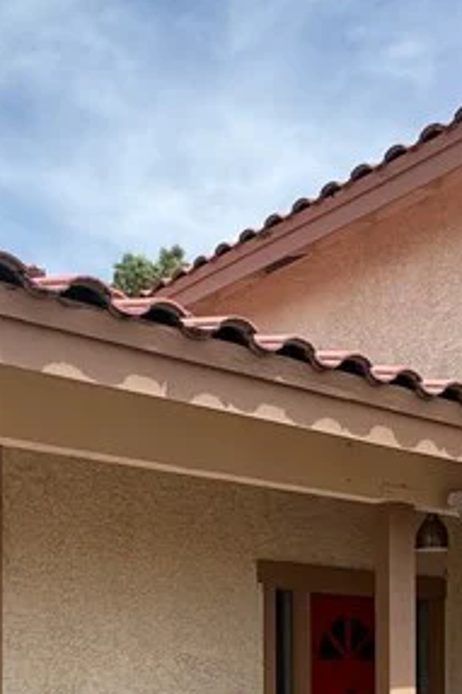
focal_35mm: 52
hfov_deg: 25.8
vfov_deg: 34.8
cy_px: 689
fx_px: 1002
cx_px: 138
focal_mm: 2.22
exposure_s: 1/1236
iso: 50
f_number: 2.2
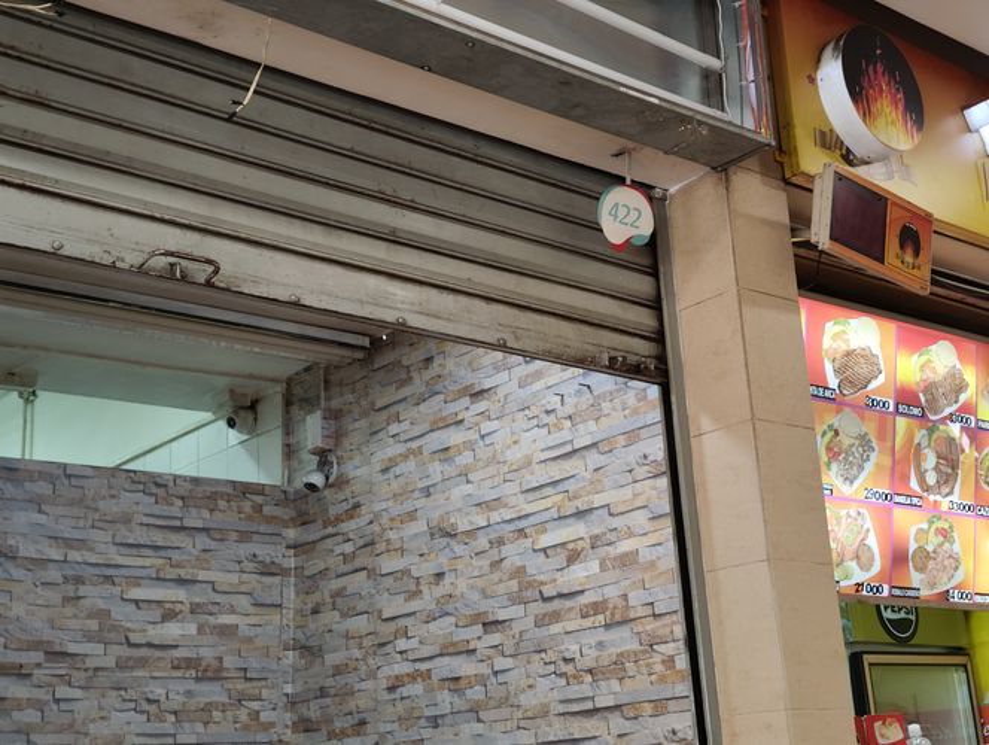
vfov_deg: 30.3
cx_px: 494
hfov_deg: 39.6
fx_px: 1373
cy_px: 372
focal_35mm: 48
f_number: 1.9
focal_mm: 7.1
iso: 852
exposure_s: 1/60
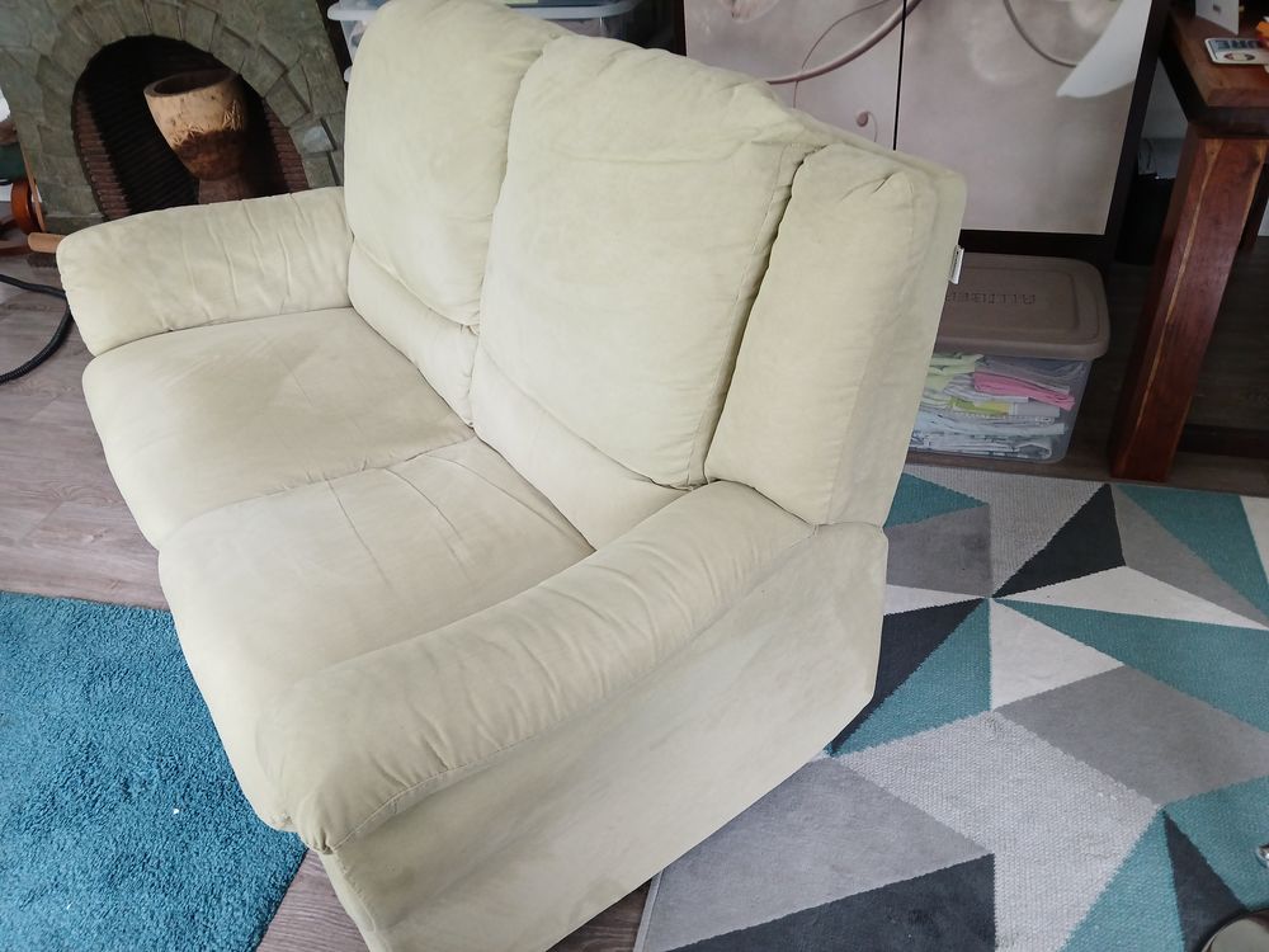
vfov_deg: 53.1
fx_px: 953
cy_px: 476
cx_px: 634
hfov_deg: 67.3
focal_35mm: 26
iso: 160
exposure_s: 1/50
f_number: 1.8
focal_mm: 3.98
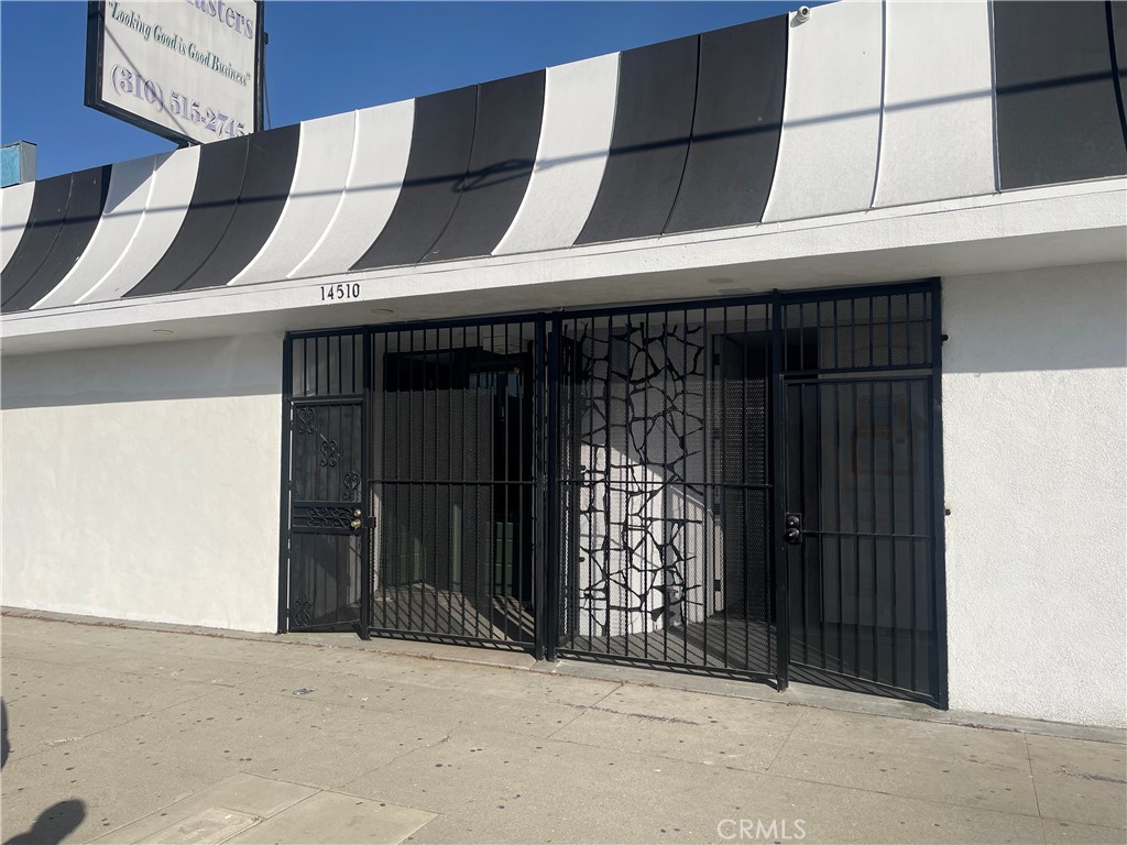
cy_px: 422
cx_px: 564
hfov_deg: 67.3
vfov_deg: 53.1
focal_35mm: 26
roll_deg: +0.9
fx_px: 846
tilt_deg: +2.3
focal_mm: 4.2
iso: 32
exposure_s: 1/6494
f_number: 1.6
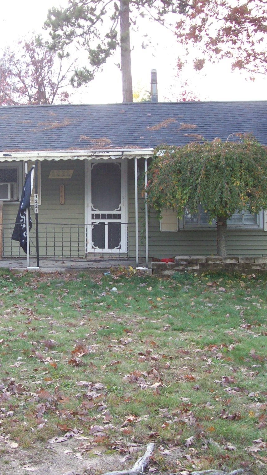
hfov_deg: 22.3
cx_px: 52
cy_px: 238
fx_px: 668
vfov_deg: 39.2
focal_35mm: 53
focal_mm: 6
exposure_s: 1/108
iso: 80
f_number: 2.7
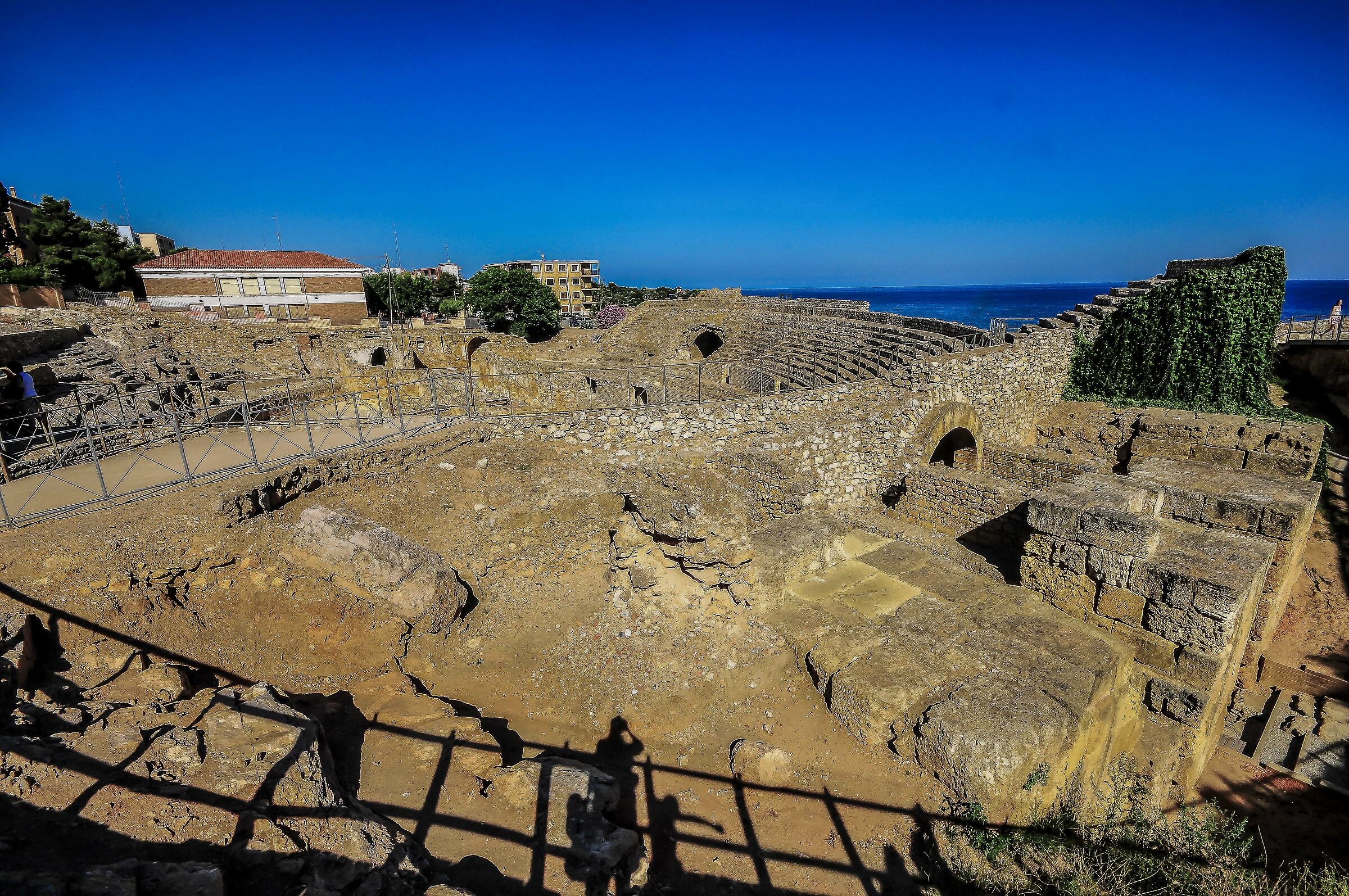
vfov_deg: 77.2
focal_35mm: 15
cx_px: 674
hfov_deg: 100.5
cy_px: 448
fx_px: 561
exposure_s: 1/80
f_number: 20
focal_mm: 10
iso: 200
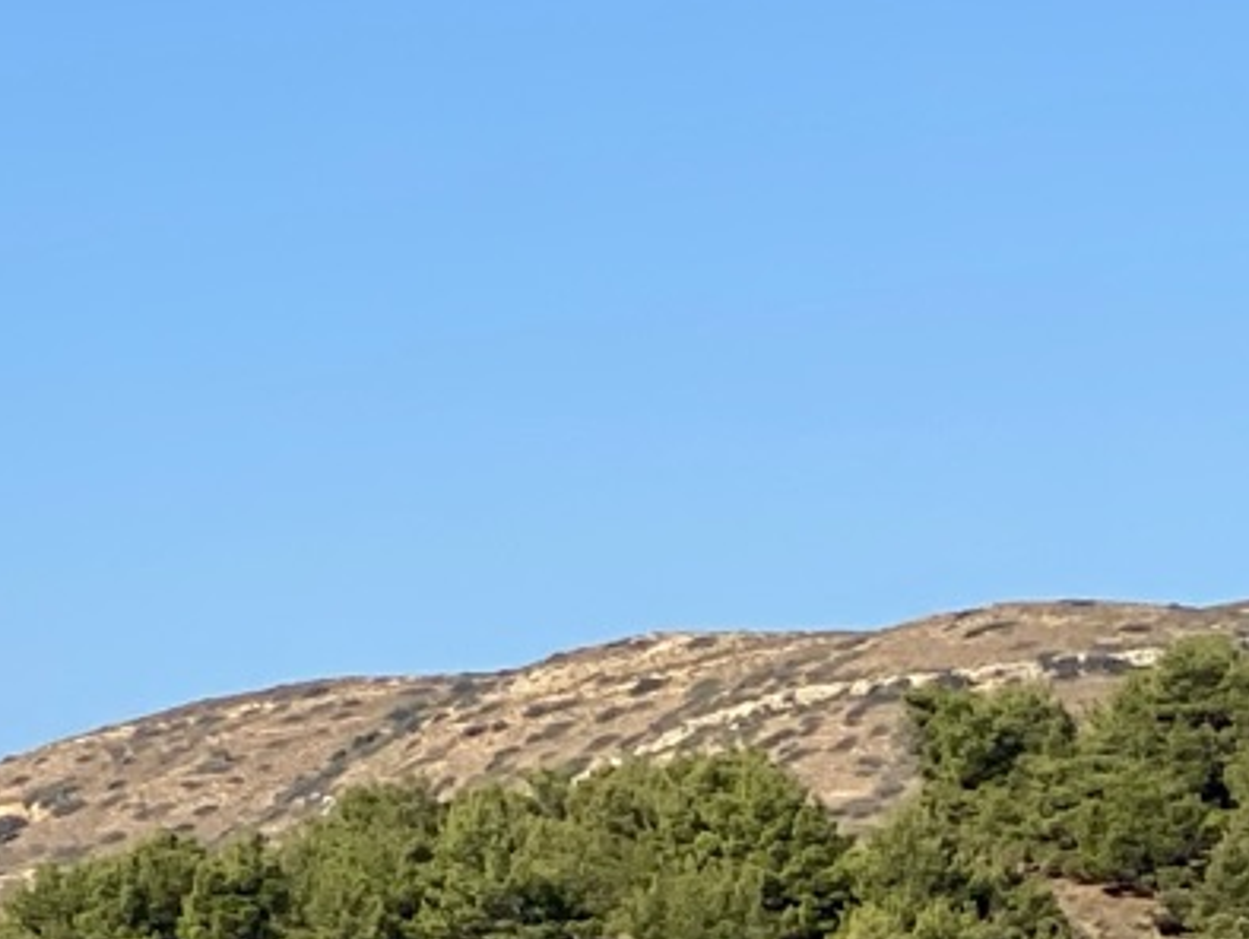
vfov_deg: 5.5
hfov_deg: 6.9
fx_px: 9748
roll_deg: +0.0
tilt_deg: +1.7
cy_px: 1228
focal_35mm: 270
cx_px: -1686
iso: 20
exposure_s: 1/1776
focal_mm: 6
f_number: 2
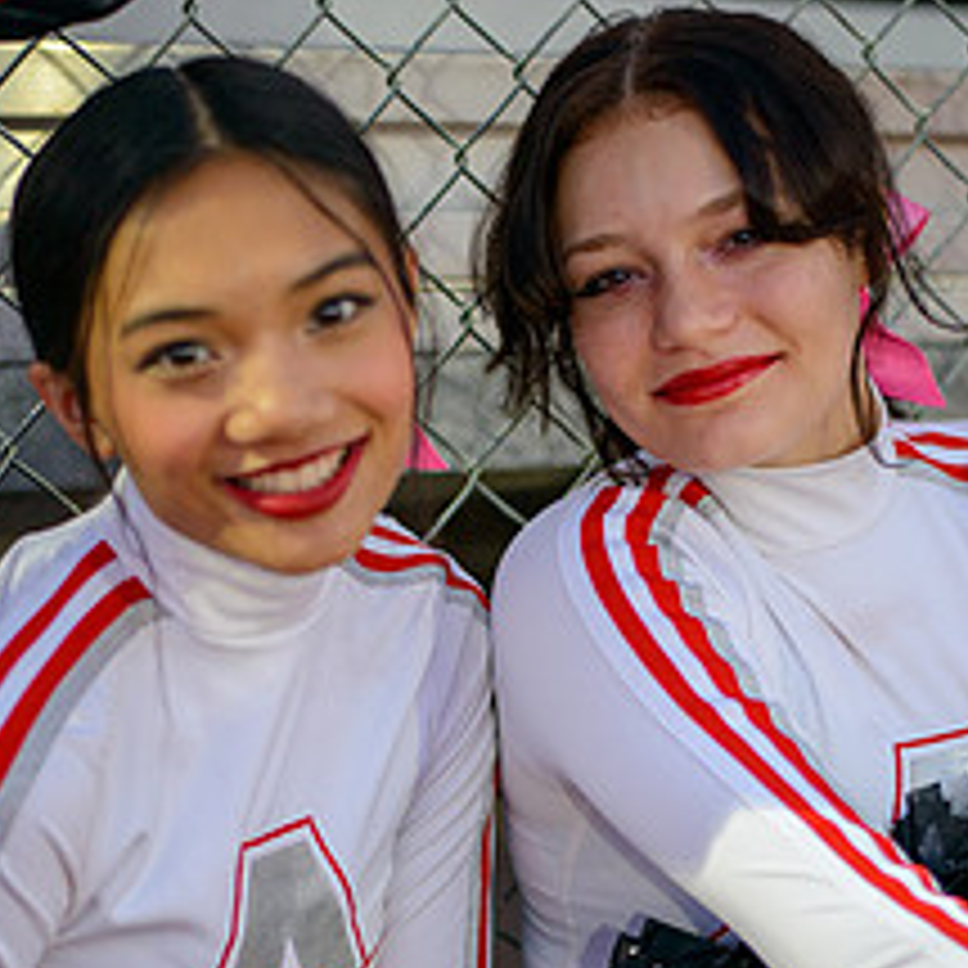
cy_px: 783
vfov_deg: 19.3
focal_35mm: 89
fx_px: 2816
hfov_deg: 19.5
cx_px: 504
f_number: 1.8
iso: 400
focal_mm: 50
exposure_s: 1/200
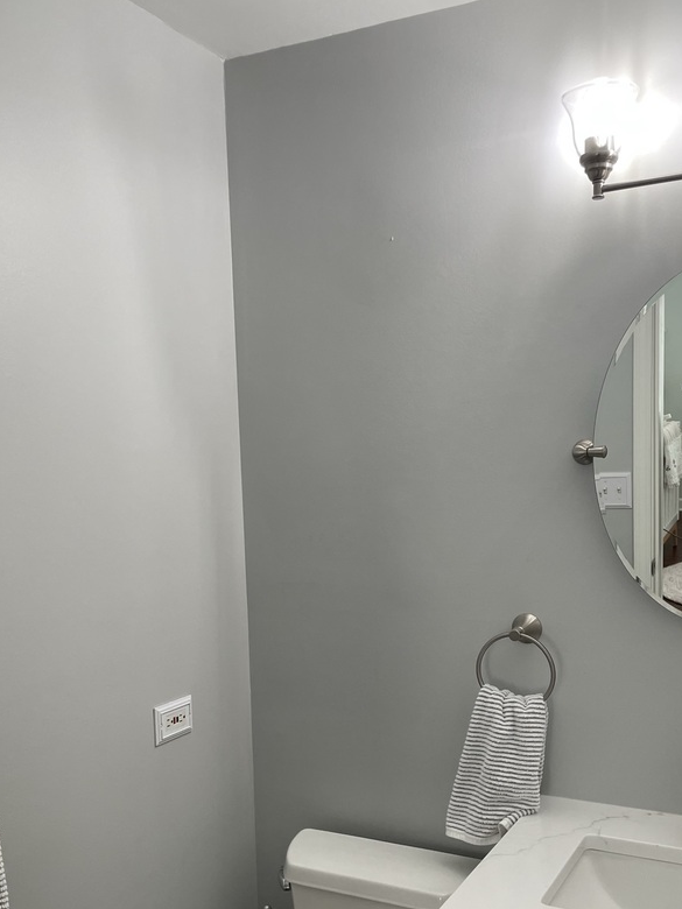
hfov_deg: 39.6
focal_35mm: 36
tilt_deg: -8.5
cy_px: 607
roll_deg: +1.8
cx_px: 366
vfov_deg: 50.4
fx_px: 946
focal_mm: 4.2
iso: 100
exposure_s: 1/120
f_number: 1.6
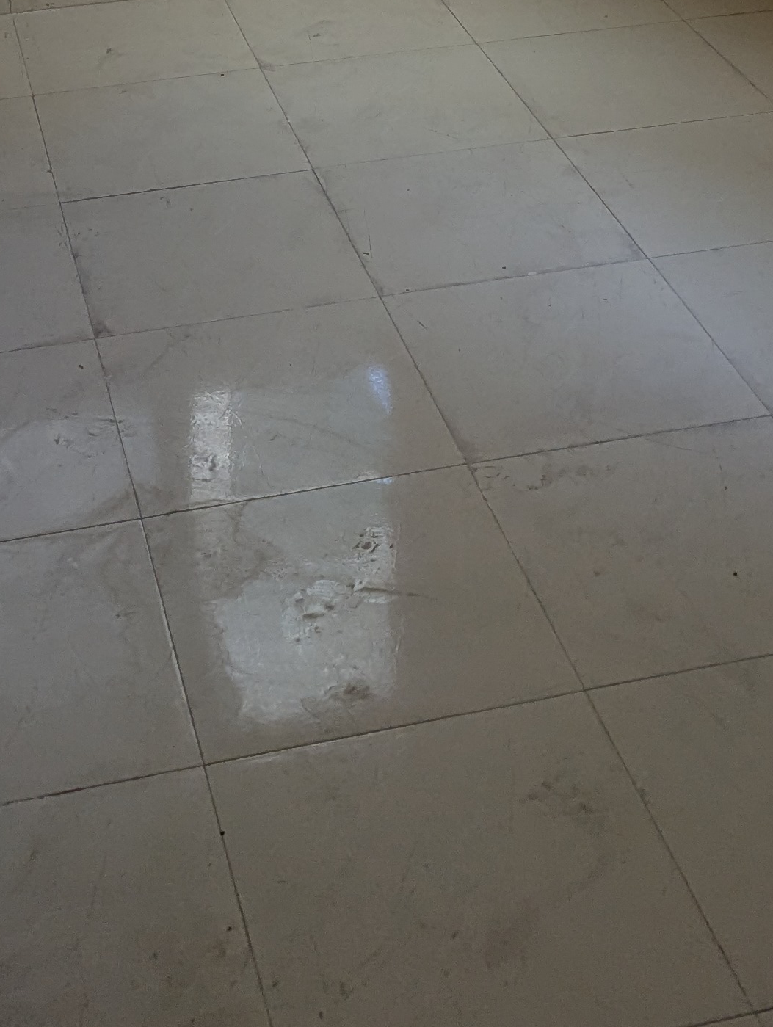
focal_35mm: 70
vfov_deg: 24.0
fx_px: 2079
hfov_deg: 21.0
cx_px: 335
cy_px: -342
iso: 51
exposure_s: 1/602
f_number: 1.85
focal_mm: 6.81
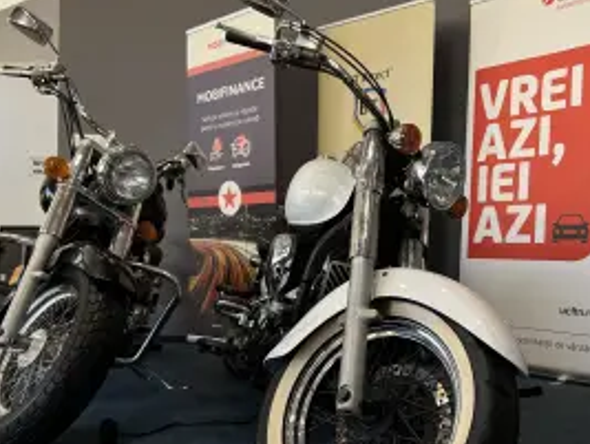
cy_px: 272
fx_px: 597
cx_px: 354
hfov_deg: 52.2
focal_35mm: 35
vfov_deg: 40.6
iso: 125
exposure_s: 1/100
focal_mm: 5.7
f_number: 1.5
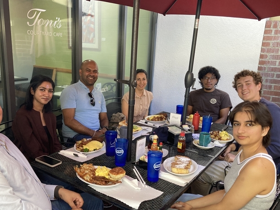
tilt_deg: -15.2
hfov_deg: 55.3
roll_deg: -3.3
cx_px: 134
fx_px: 267
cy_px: 120
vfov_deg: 42.8
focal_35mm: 33
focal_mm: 3.99
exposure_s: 1/60
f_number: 1.8
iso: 100
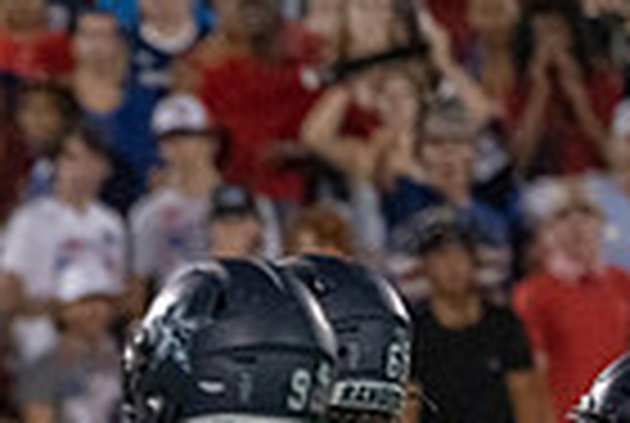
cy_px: 857
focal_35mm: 1201
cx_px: -338
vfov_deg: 1.1
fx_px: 21062
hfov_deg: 1.7
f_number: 5.6
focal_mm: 279
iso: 10000
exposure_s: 1/1000
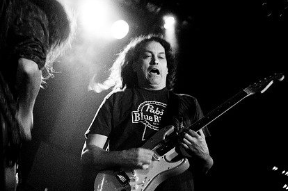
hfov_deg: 31.7
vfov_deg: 21.5
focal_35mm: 63
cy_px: 93
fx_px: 503
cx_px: 96
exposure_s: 1/50
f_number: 1.8
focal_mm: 30
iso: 1000
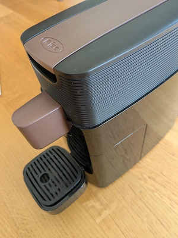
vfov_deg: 69.4
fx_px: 171
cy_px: 119
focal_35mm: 25
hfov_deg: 54.9
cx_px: 89
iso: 335
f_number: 1.89
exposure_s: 1/50
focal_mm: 5.43
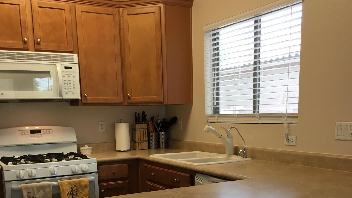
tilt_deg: -9.4
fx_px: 401
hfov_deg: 47.4
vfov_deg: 26.6
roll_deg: +1.0
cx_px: 174
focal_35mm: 43
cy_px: 185
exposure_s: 1/30
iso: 32
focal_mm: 4.15
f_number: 2.2
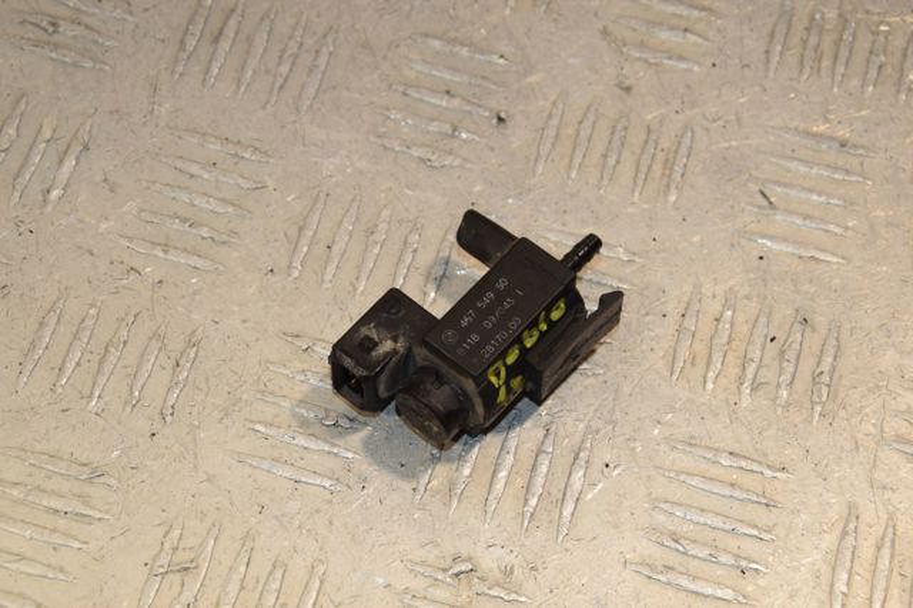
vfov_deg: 15.7
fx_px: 2205
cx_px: 456
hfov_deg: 23.4
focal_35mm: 87
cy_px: 304
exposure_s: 1/200
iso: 800
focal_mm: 58
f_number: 10
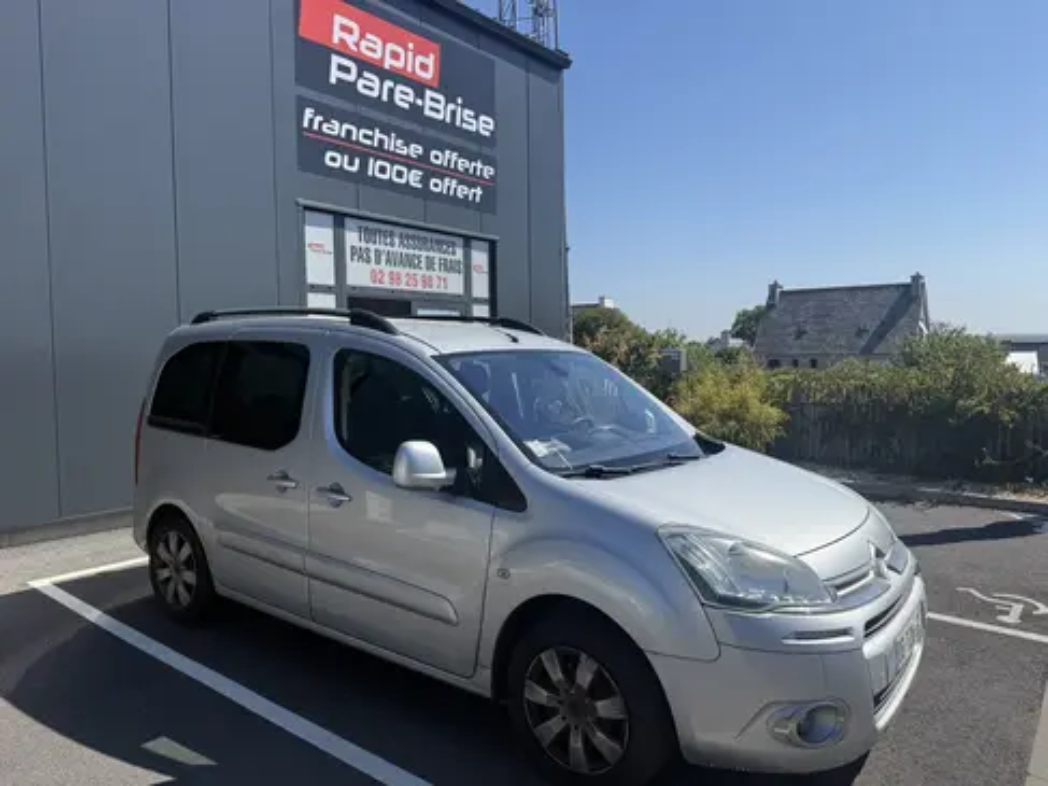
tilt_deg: -2.1
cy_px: 393
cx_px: 524
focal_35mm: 24
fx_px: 726
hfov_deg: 71.6
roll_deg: +1.1
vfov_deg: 56.8
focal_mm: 6.76
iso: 80
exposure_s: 1/5319
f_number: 1.78
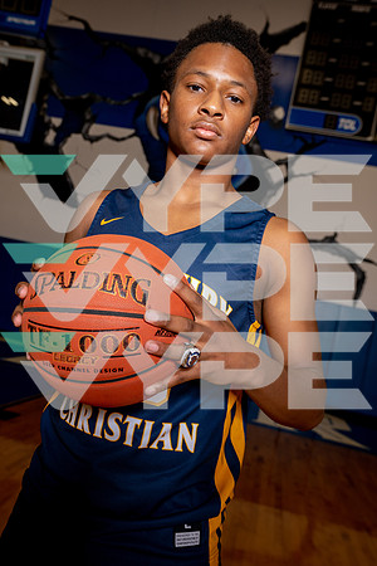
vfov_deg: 55.8
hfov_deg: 38.9
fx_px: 534
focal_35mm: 34
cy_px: 283
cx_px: 188
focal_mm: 34
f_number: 5.6
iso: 400
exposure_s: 1/250
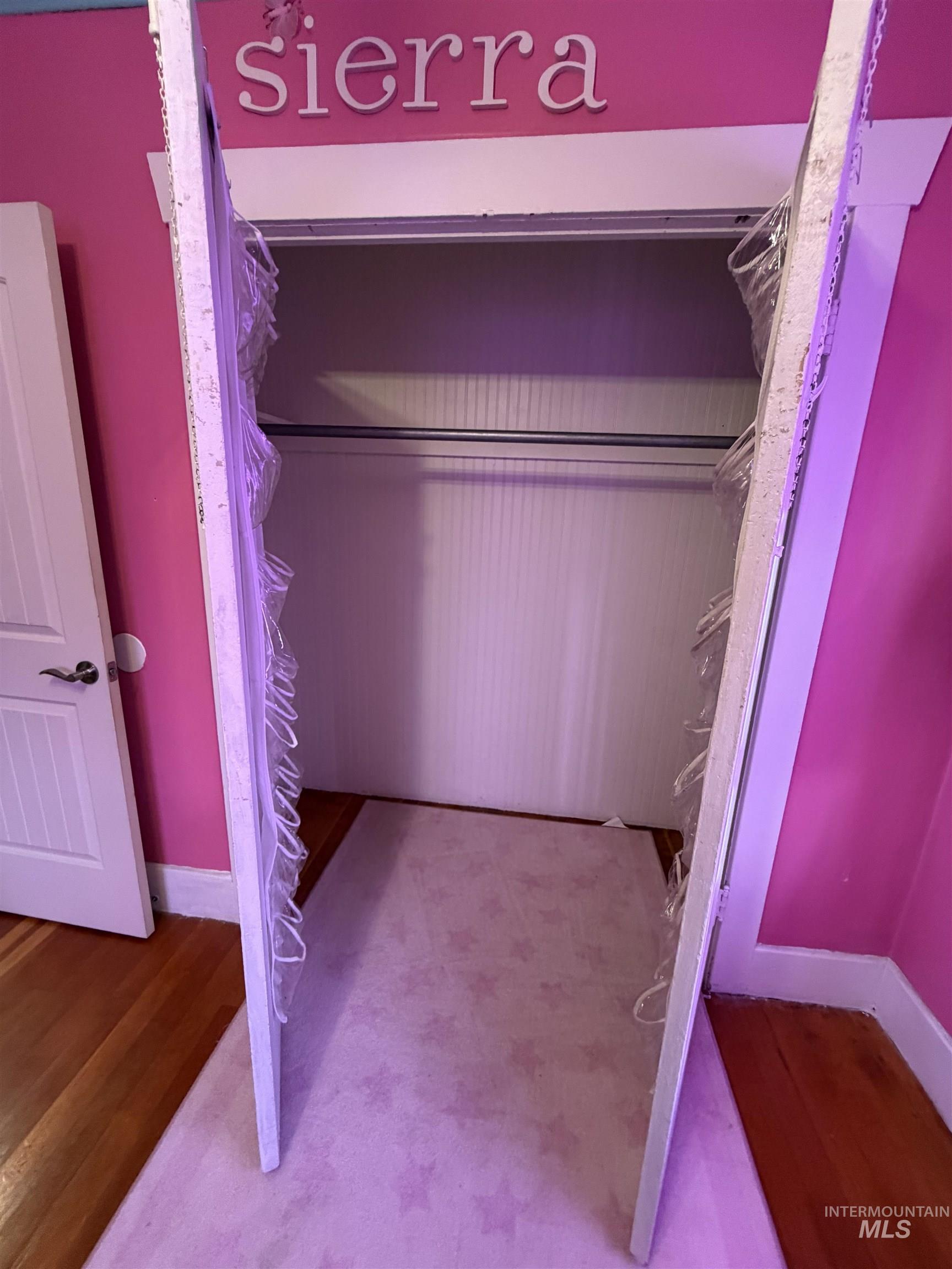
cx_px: 476
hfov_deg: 85.7
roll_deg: -3.0
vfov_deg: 102.1
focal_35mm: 14
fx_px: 513
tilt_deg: -14.4
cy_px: 634
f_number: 2.2
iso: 400
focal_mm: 2.22
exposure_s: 1/60
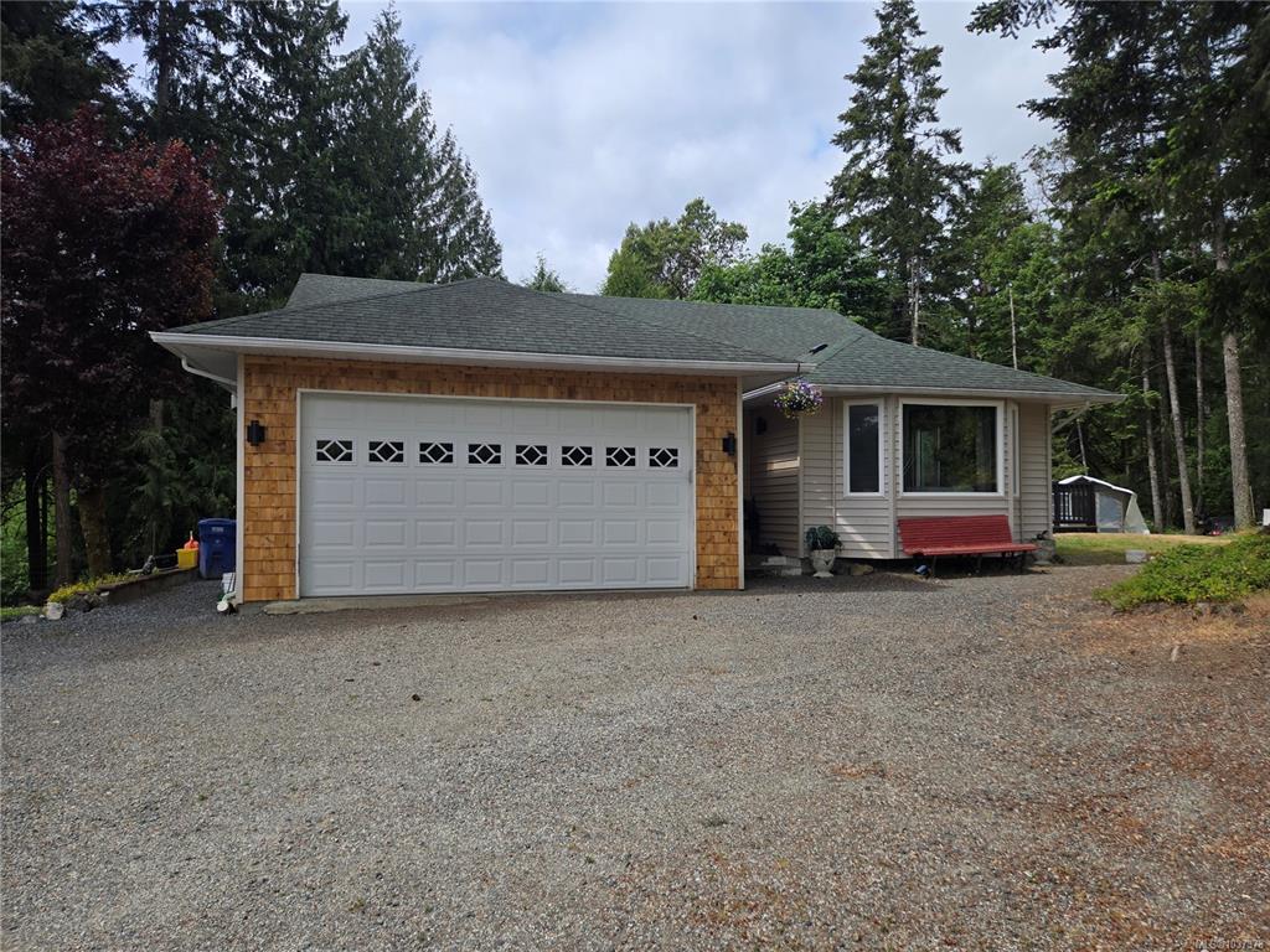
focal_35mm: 23
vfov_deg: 58.9
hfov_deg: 73.9
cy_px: 476
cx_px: 635
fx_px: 844
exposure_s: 1/1737
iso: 25
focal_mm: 5.4
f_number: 1.8
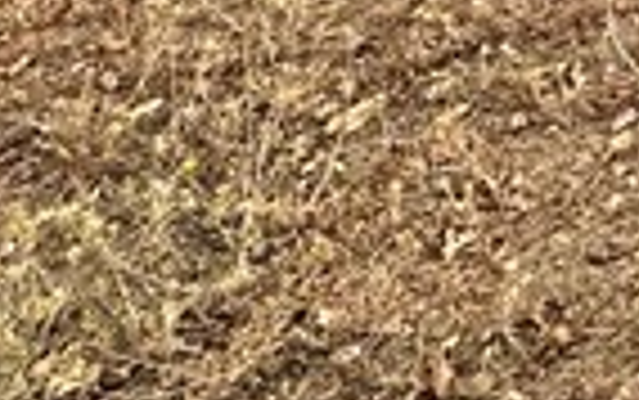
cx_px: 1696
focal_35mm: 107
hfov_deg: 12.7
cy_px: -917
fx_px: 1865
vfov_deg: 9.1
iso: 50
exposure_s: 1/1473
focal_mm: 2.22
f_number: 2.2
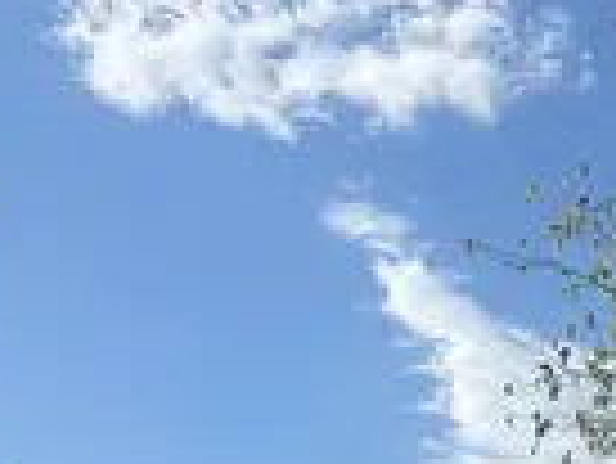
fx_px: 1247
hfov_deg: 24.6
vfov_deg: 18.9
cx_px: 778
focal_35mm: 70
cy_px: 662
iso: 80
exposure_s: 1/2445
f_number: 1.78
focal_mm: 6.76
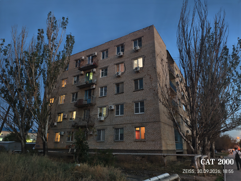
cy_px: 90
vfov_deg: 58.9
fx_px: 160
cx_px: 120
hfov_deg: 73.9
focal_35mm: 23
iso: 1737
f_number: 1.57
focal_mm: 6.54
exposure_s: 1/14.3
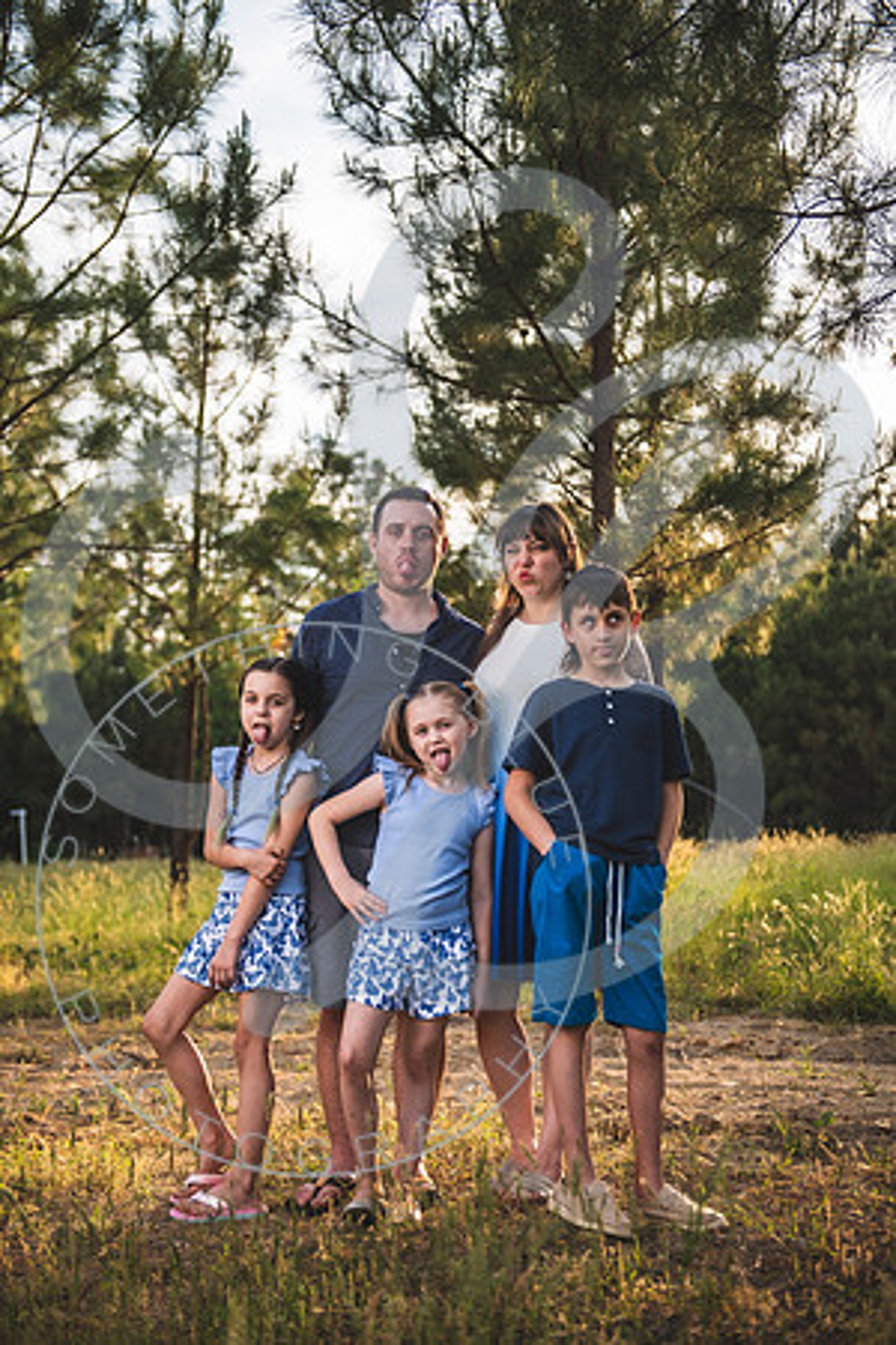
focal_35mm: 50
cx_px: 448
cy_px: 672
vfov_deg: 39.6
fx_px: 1867
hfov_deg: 27.0
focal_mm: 50
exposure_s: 1/500
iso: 100
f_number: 2.8
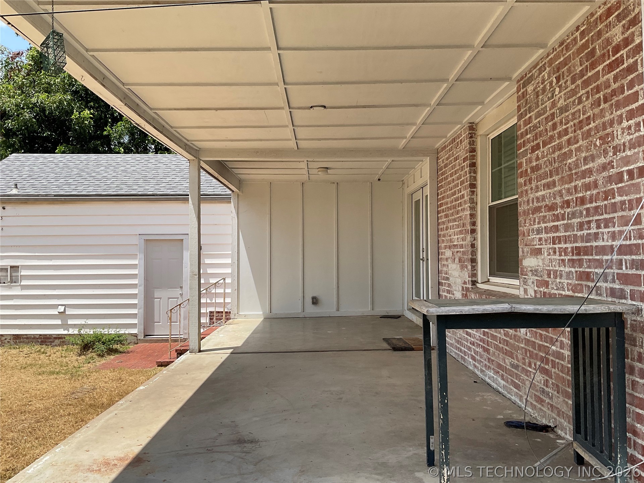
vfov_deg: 48.2
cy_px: 242
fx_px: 540
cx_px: 322
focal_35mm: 29
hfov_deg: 61.7
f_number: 1.8
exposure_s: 1/1412
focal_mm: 3
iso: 16
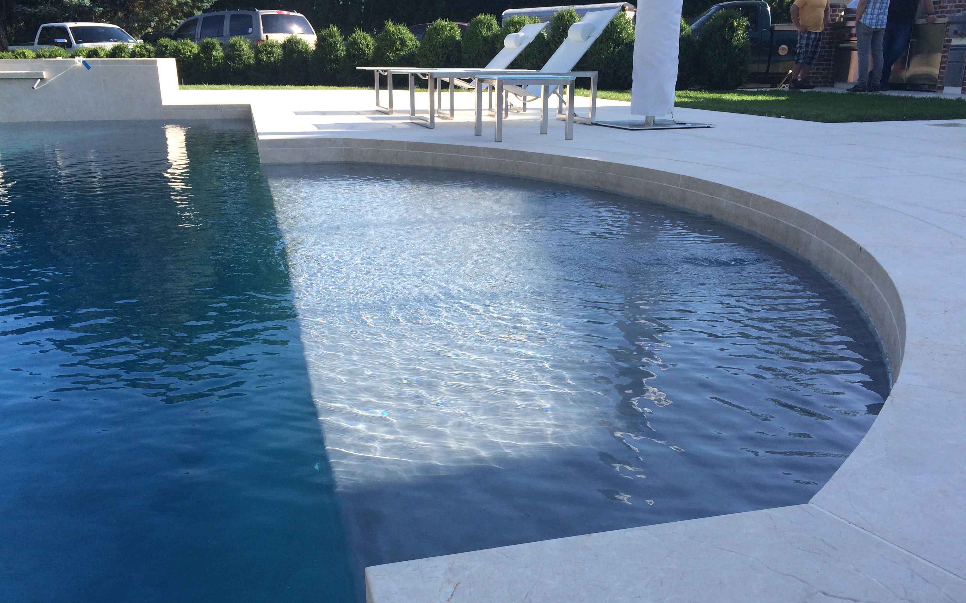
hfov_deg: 61.2
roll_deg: +1.7
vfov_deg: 40.5
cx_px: 481
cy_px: 355
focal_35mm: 31
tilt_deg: -18.7
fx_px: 816
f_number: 2.2
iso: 32
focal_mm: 4.15
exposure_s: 1/838
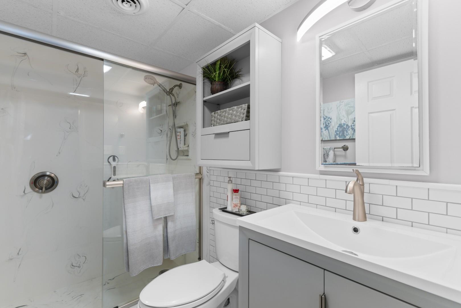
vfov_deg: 77.3
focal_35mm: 15
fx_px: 192
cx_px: 230
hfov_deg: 100.4
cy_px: 154
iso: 100
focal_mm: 10
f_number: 4.5
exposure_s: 1/6
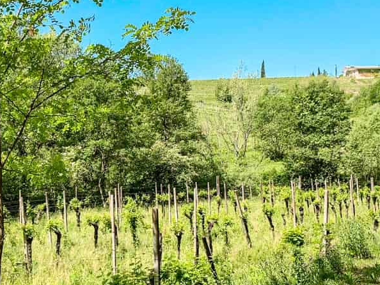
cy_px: 151
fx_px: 615
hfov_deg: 33.9
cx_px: 115
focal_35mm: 56
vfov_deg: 26.1
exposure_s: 1/1500
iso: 25
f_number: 1.8
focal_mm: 4.25
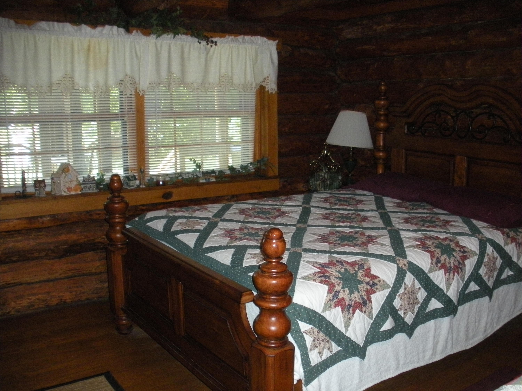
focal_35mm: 35
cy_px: 196
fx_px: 528
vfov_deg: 40.7
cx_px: 261
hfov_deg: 52.6
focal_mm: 6.3
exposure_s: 1/60
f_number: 3.5
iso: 400
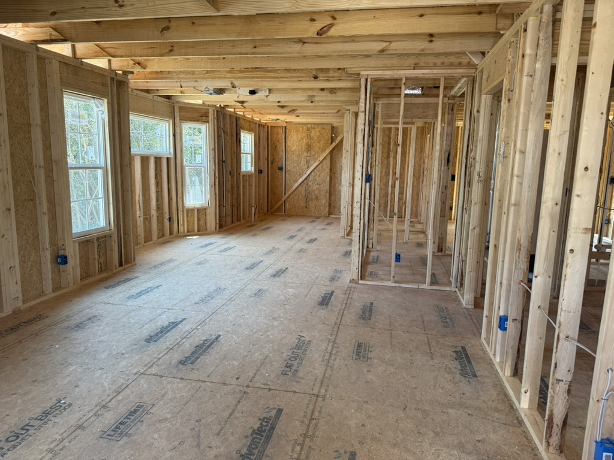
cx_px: 307
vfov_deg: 56.8
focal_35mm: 24
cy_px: 230
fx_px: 426
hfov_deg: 71.6
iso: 125
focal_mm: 6.76
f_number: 1.78
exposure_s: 1/121
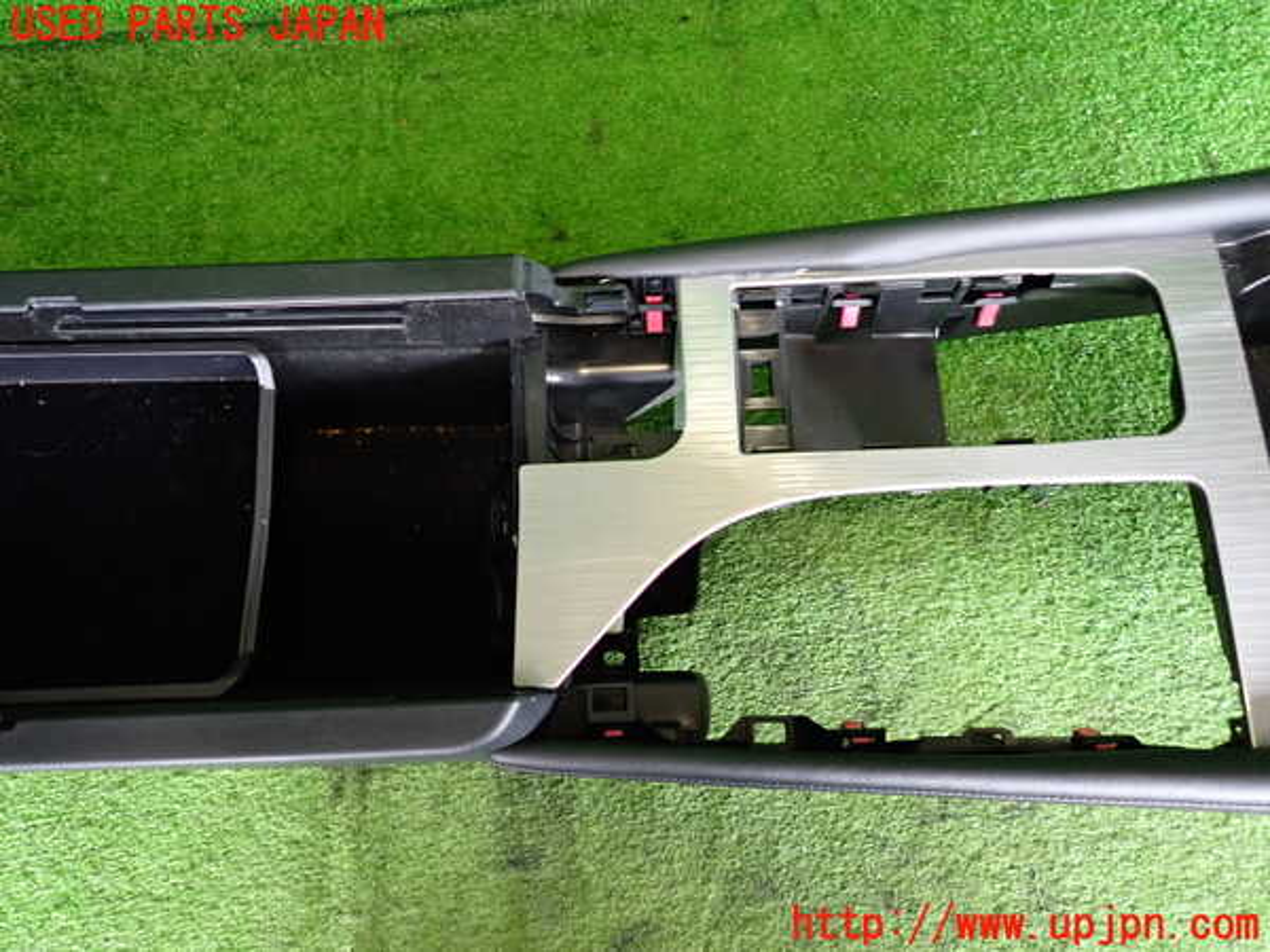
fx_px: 917
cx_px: 635
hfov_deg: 69.4
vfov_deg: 54.9
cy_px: 476
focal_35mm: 25
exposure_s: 1/30
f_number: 2
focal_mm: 4.5
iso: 320
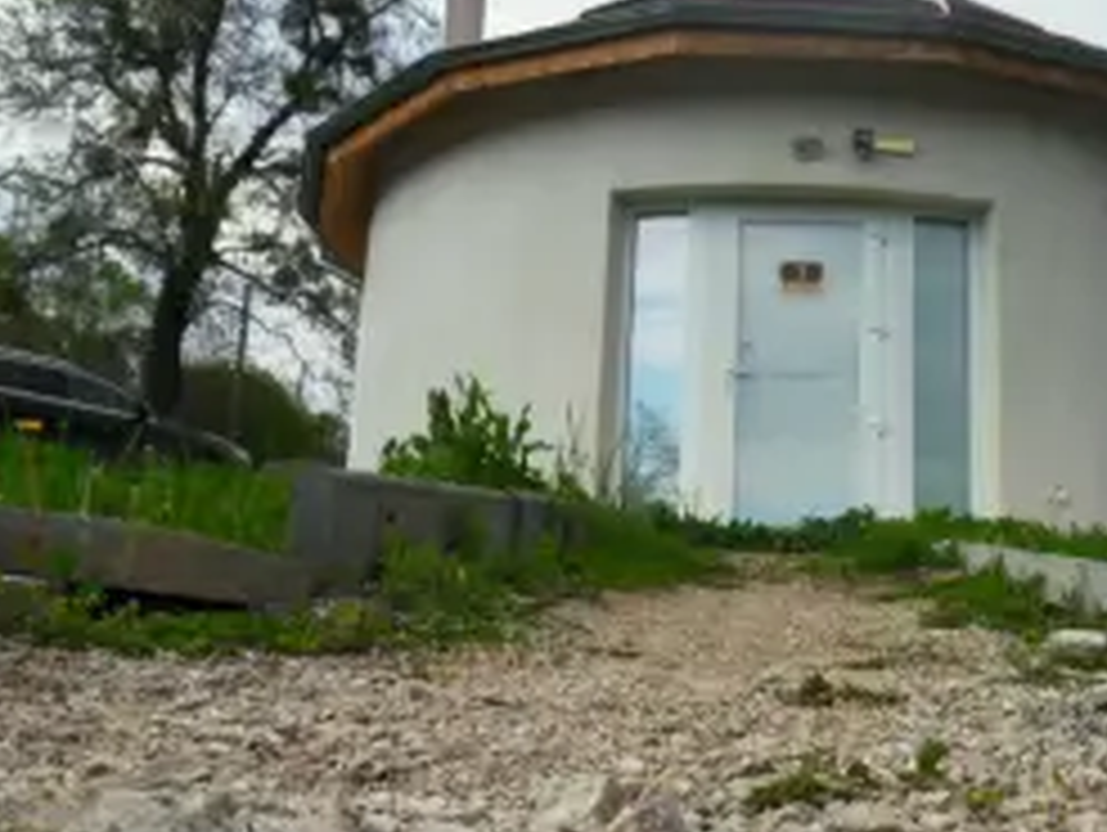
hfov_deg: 46.2
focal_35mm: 39
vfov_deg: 36.8
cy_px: 477
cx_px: 824
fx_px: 1248
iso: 80
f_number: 7.5
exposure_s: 1/90
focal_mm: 4.2
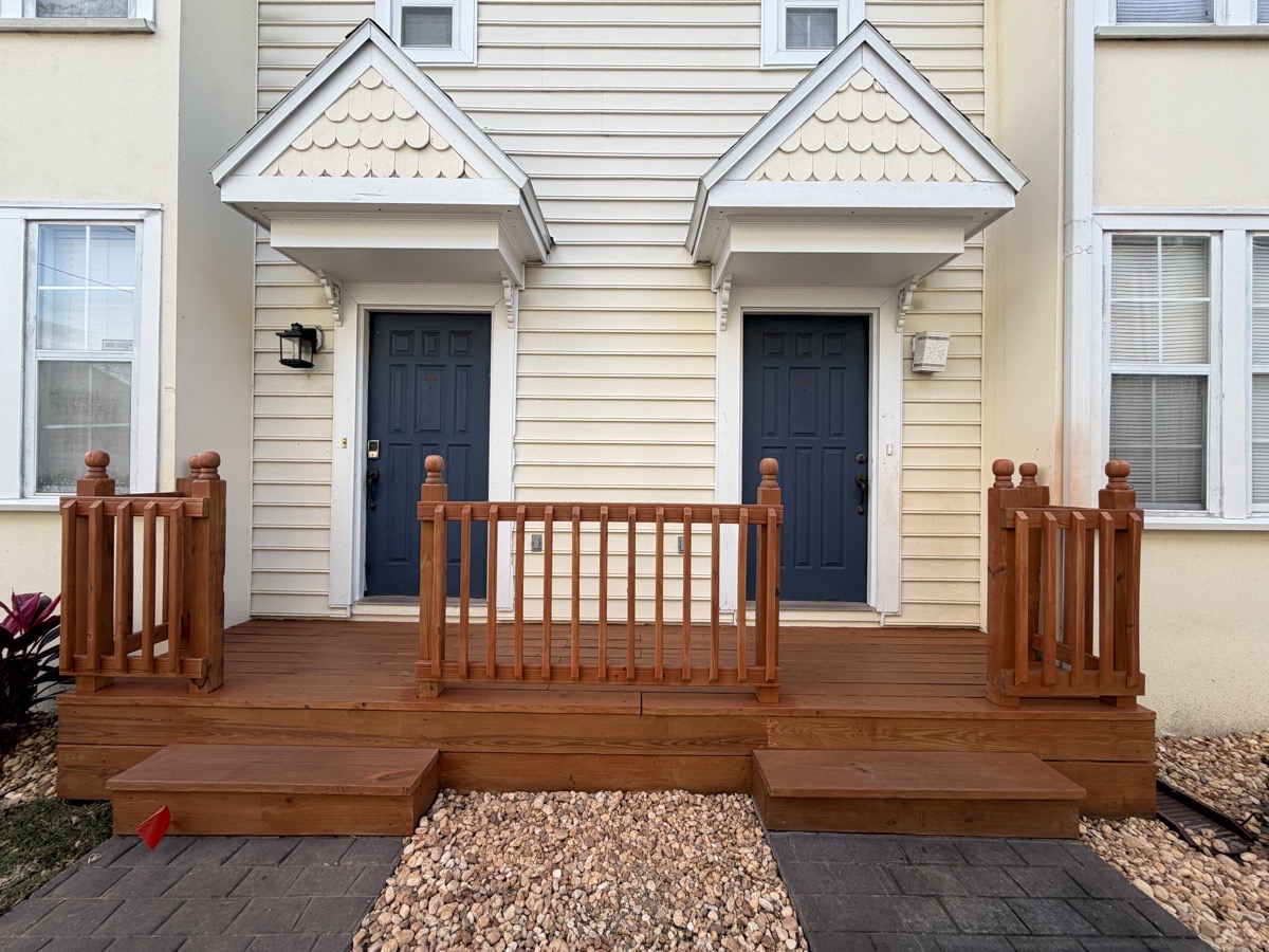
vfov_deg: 85.7
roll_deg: +0.0
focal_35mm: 14
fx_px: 513
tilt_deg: +0.8
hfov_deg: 102.1
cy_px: 476
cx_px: 634
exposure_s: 1/151
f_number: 2.2
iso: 40
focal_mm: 2.22
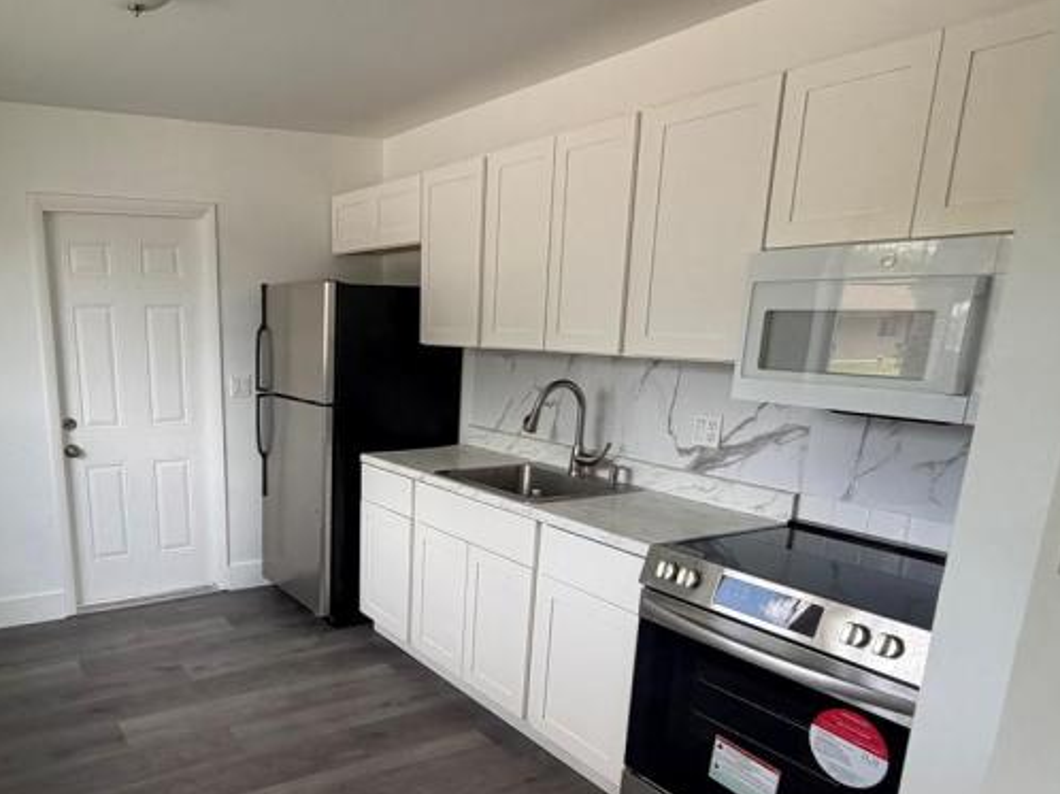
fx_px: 826
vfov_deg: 50.4
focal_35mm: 27
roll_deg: +2.4
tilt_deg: -12.1
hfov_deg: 63.3
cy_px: 528
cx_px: 332
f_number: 2.2
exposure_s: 1/121
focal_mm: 2.22
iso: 125
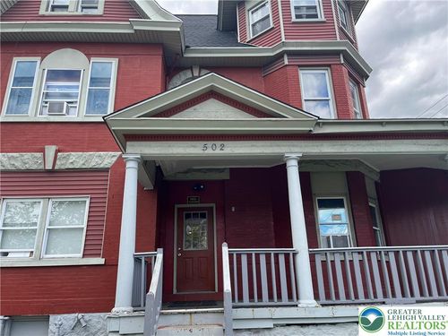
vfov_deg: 53.1
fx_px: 336
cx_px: 224
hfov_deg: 67.3
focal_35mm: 26
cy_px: 168
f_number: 1.6
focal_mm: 5.1
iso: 50
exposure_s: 1/727
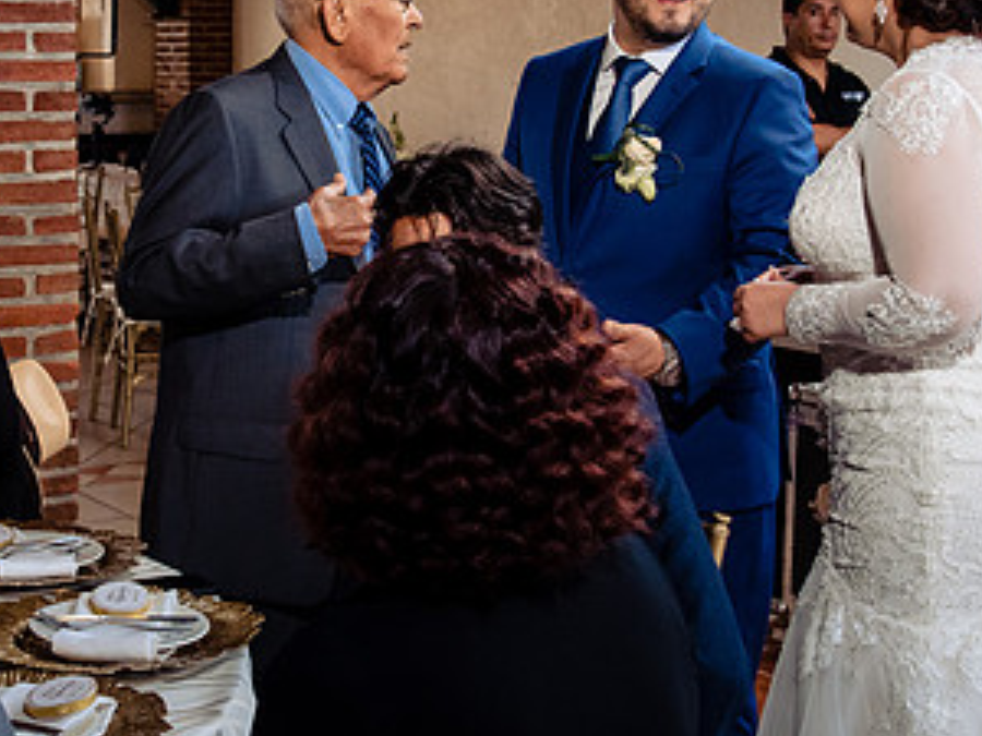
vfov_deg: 22.4
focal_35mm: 65
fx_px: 1844
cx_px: 350
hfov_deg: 29.7
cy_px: 195
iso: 2000
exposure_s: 1/160
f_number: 7.1
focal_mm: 35
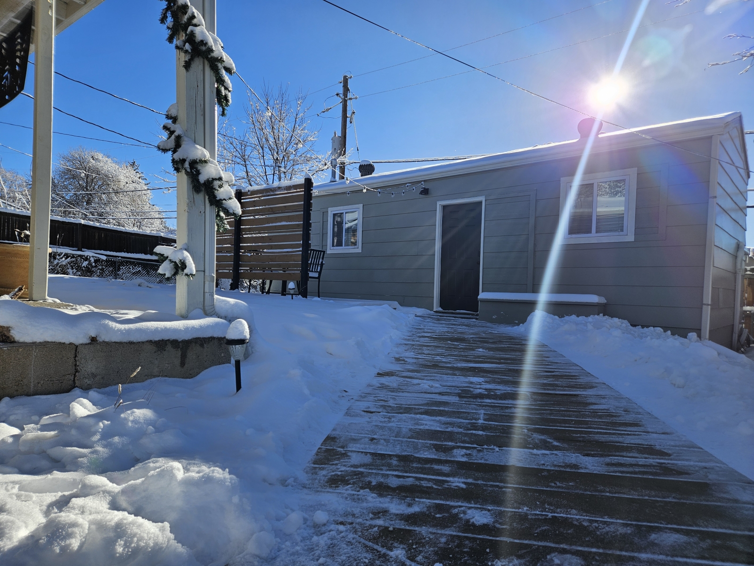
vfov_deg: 58.9
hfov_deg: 73.9
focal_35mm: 23
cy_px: 283
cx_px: 377
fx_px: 501
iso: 25
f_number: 1.8
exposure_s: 1/2234
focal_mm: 5.4
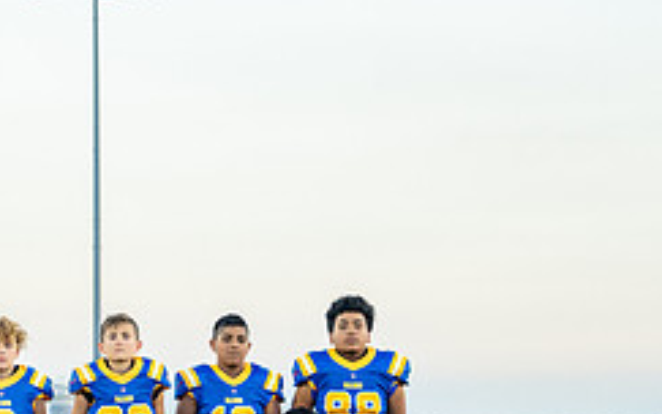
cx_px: -96
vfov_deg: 8.5
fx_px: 2743
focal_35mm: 152
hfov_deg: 13.4
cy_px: 504
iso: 800
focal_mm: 50
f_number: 2.8
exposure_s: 1/320
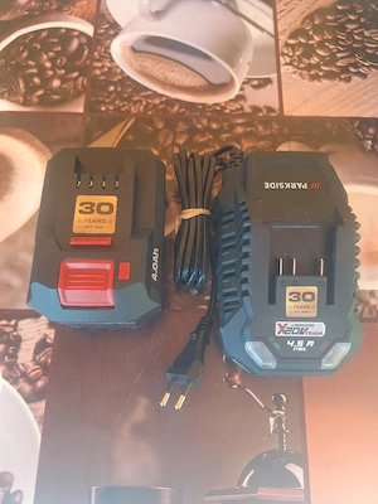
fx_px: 335
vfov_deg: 73.9
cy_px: 252
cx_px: 189
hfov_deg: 58.9
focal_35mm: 23
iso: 200
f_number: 1.8
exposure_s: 1/50
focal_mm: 5.54
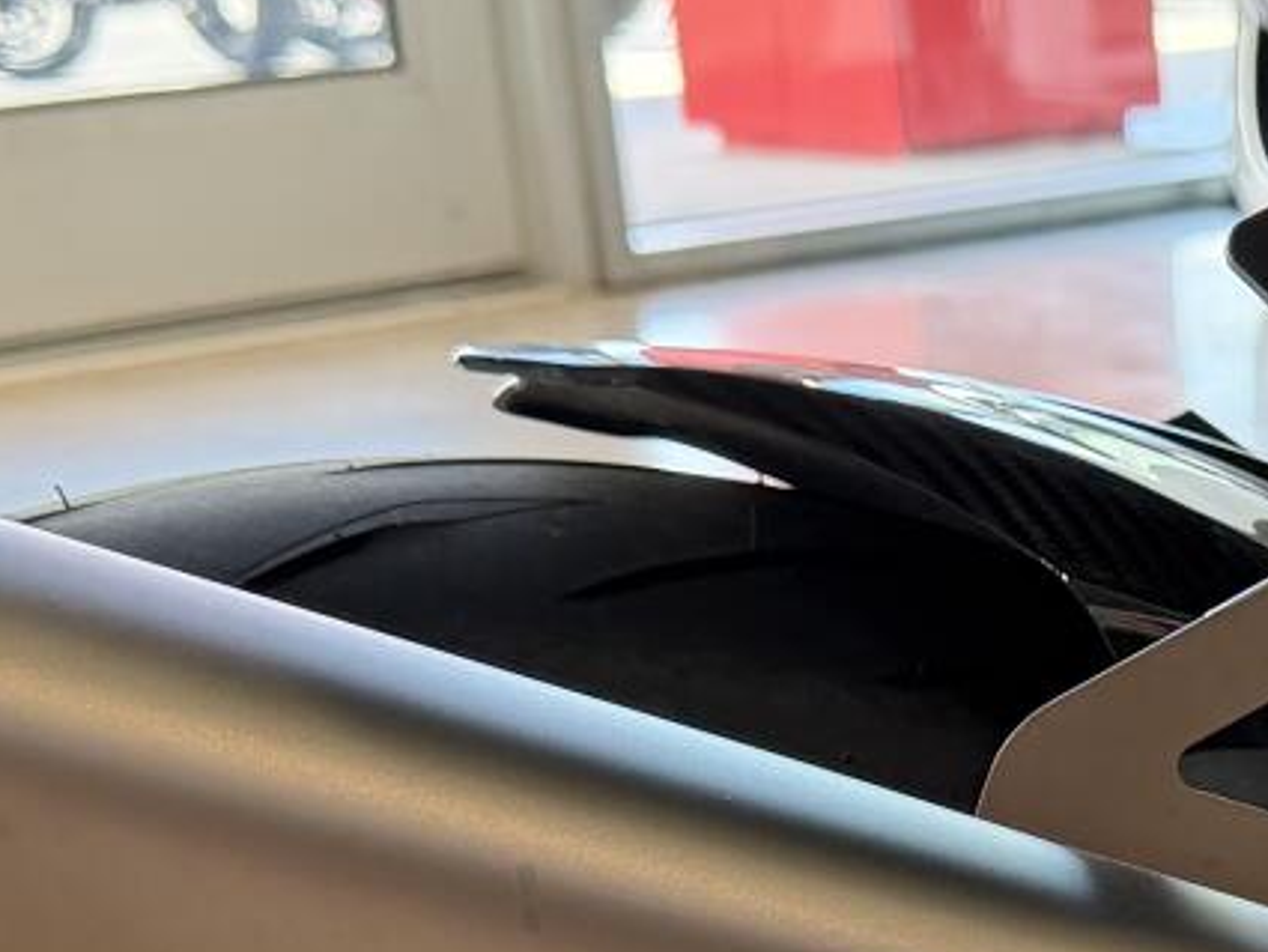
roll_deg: +1.9
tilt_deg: -21.4
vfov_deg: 12.6
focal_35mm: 113
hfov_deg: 16.4
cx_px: 1686
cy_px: 1319
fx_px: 4140
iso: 160
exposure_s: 1/120
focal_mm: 6.76
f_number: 1.78
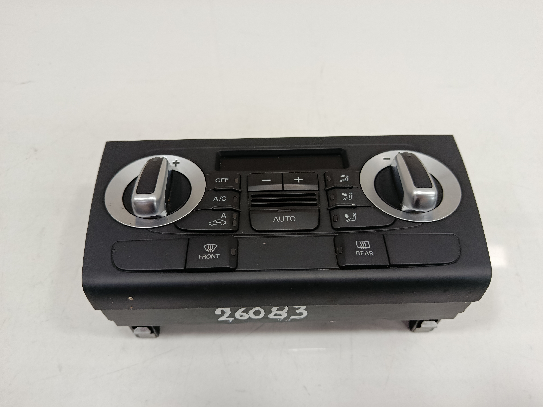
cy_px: 204
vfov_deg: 56.8
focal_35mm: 24
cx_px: 272
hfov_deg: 71.6
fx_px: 376
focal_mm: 5.24
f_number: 1.7
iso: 1094
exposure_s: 1/100
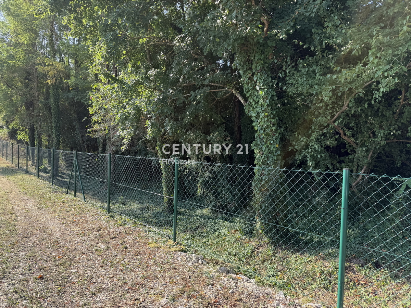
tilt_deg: -0.2
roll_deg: -1.0
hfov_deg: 71.6
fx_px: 285
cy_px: 154
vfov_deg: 56.8
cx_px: 206
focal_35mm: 24
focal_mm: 6.76
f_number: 1.78
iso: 80
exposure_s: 1/796
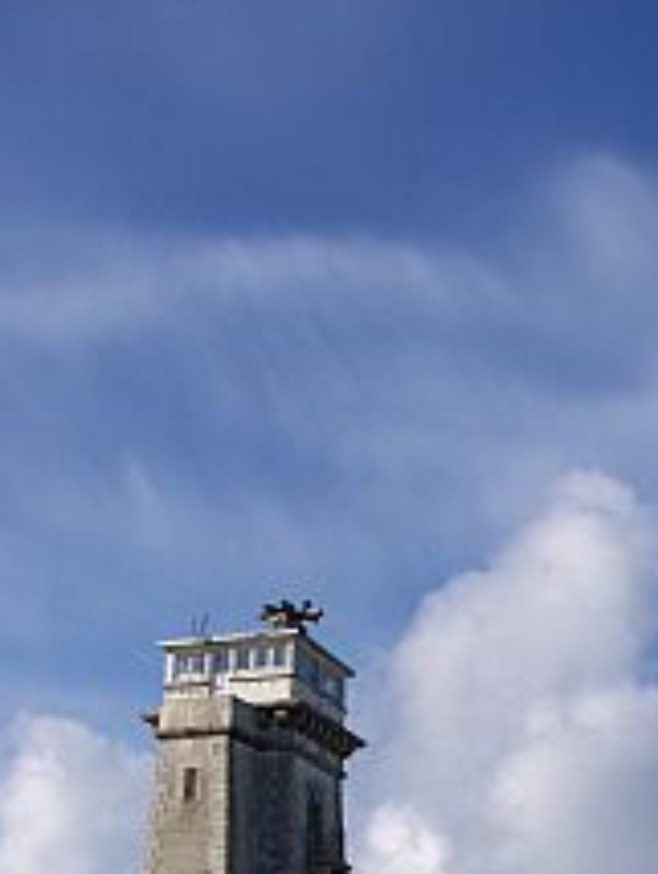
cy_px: 772
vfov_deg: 26.5
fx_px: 1796
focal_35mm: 71
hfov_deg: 20.6
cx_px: 515
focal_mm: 6.3
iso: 64
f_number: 4
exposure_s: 1/800
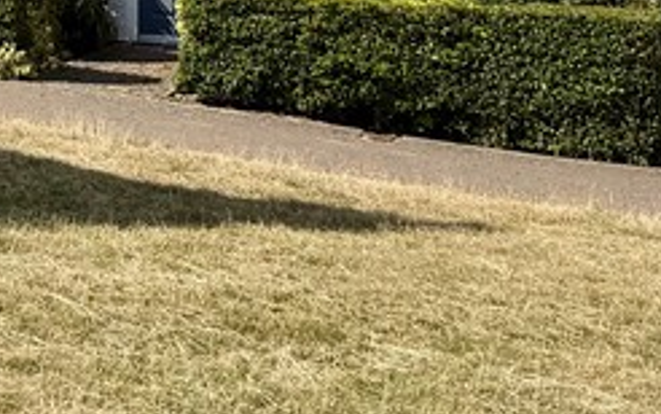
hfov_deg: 18.8
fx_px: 1910
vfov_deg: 11.5
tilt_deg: +3.3
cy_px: -306
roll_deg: -0.7
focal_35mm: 106
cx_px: -86
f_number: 1.78
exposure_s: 1/4975
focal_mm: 6.76
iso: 80
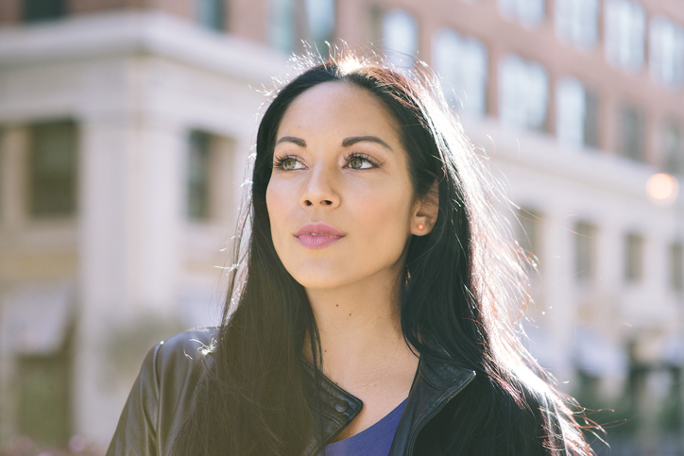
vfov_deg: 16.1
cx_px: 342
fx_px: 1615
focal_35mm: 85
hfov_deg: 23.9
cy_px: 228
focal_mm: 85
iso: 500
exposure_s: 1/1000
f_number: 3.5
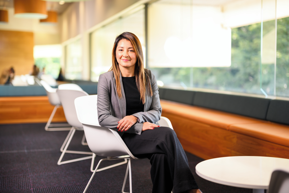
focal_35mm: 50
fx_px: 401
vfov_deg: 27.0
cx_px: 144
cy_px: 96
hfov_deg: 39.6
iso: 64
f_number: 1.3
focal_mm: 50
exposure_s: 1/125
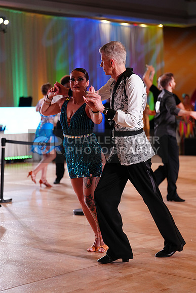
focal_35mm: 81
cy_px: 146
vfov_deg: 25.1
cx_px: 98
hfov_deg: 16.9
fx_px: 661
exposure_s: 1/640
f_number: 2.8
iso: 2000
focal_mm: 81
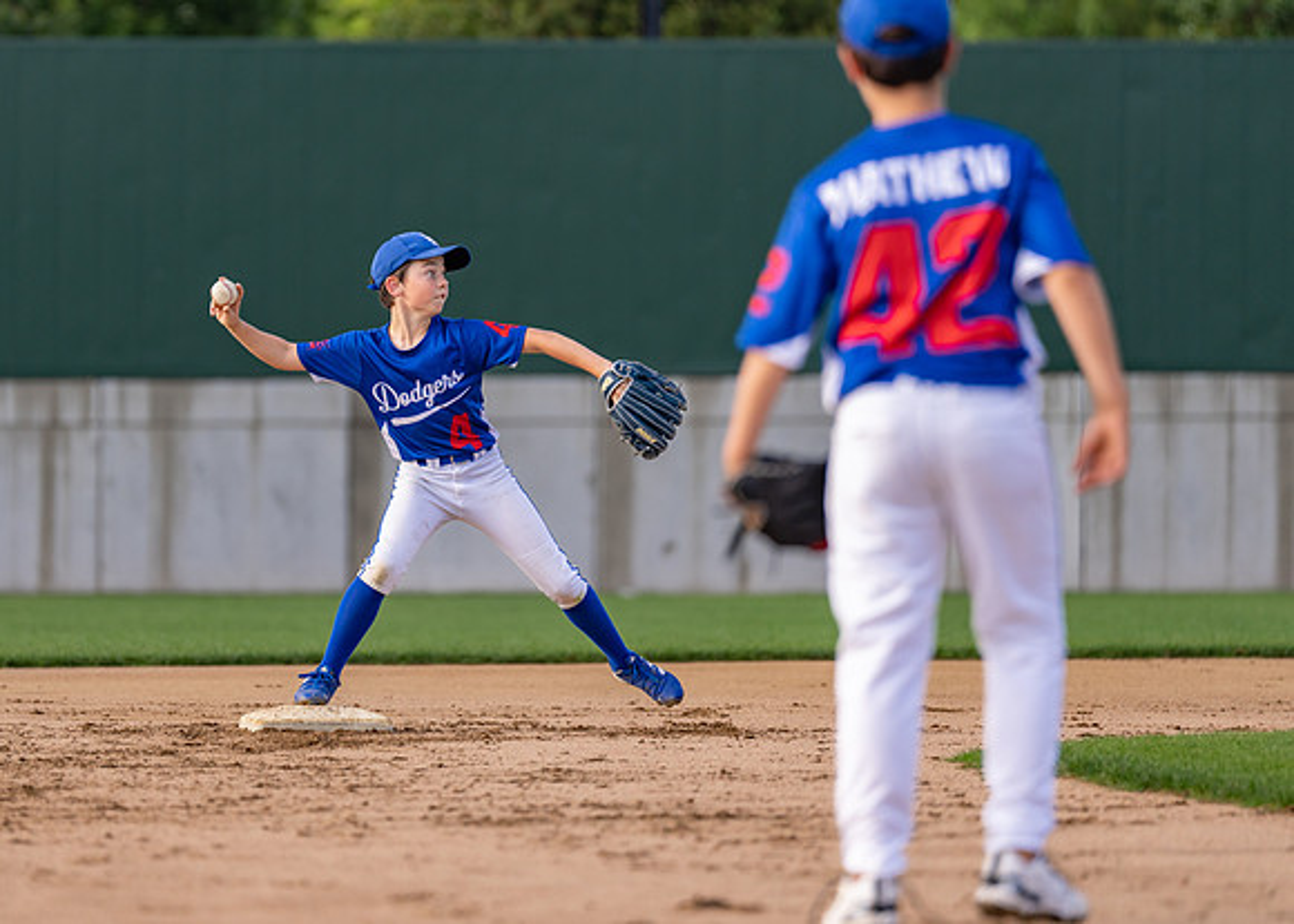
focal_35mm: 284
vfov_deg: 5.1
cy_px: 392
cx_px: 456
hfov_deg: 7.1
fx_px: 10420
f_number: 2.8
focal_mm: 200
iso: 400
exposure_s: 1/2000
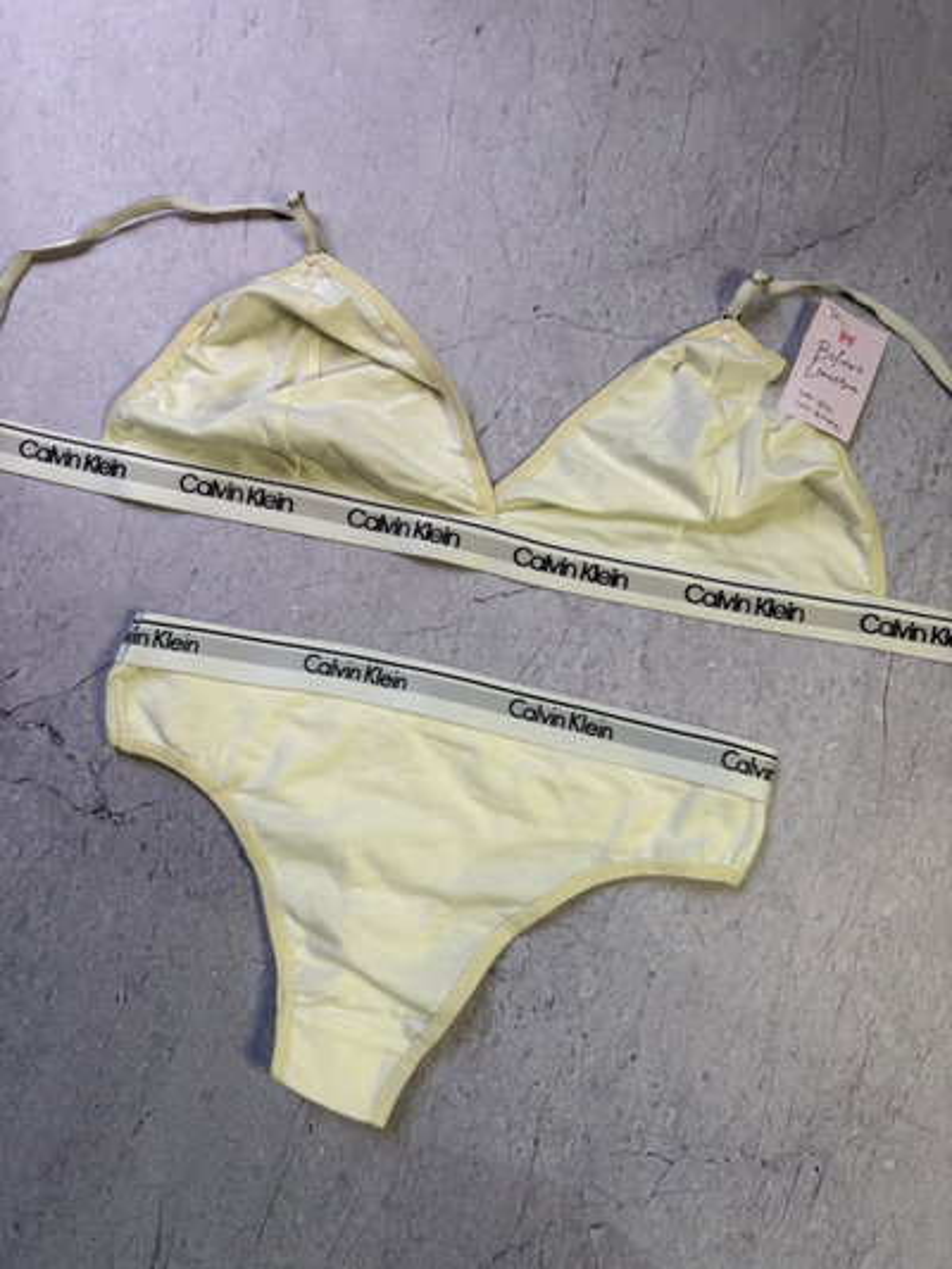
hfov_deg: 53.1
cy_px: 634
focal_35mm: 26
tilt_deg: -83.3
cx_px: 476
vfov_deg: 67.3
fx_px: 953
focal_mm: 5.96
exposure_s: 1/59
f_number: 1.6
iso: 250
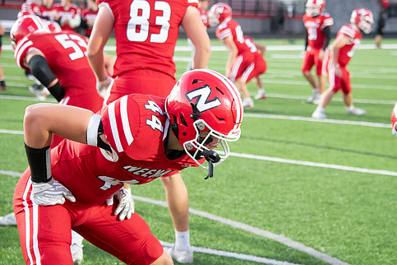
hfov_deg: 16.3
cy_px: 118
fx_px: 1389
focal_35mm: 126
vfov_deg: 10.9
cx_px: 236
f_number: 5.6
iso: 8000
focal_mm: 105
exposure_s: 1/320
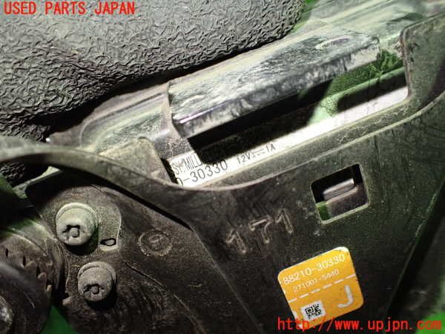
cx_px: 222
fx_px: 386
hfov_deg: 60.0
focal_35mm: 30
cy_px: 167
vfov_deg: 46.8
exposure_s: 1/80
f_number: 2.3
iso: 800
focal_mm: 5.4
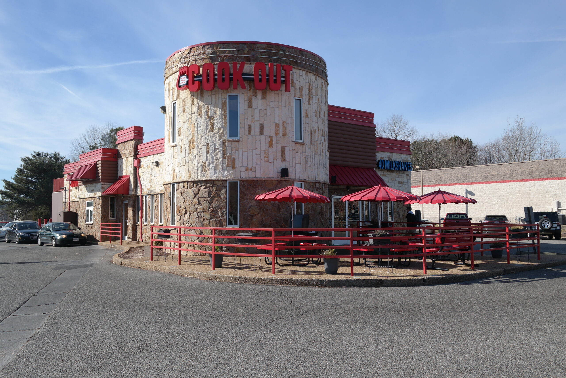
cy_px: 189
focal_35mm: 30
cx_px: 283
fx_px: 472
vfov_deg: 43.6
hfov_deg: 61.9
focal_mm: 20
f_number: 6.3
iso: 100
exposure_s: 1/250
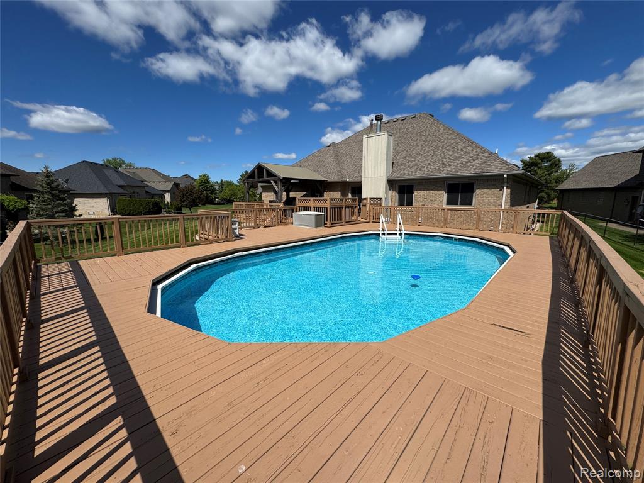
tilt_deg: -10.1
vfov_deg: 85.7
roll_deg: -0.7
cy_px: 242
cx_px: 322
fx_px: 260
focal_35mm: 14
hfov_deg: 102.1
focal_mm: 2.22
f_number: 2.2
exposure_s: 1/4132
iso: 50
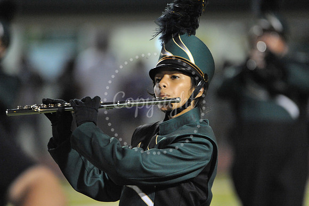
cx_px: 154
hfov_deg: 3.4
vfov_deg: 2.3
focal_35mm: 600
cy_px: 103
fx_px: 5147
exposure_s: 1/160
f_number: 6.3
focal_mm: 600
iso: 6400
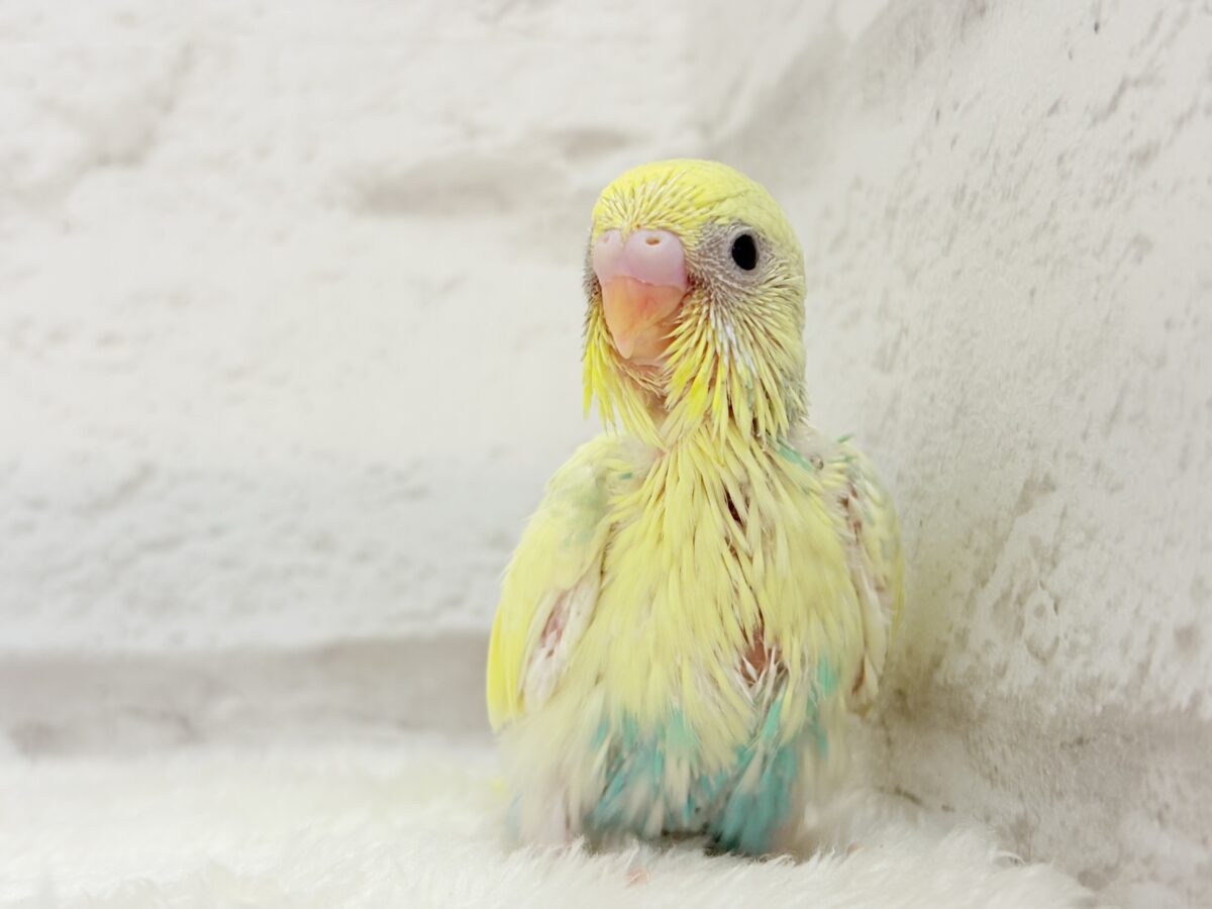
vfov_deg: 28.0
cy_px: 454
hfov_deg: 36.8
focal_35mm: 52
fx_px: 1821
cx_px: 606
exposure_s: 1/100
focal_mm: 5.96
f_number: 1.6
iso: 80
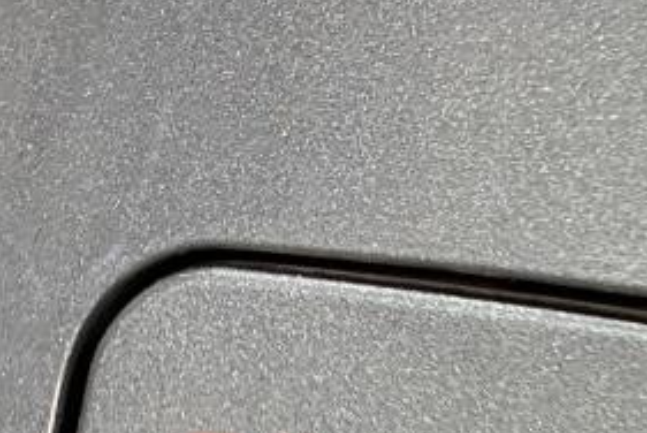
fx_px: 2213
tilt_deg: -33.0
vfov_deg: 10.6
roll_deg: -2.4
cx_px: 806
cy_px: 726
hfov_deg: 15.9
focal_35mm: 123
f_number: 1.8
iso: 400
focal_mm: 4.25
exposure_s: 1/40
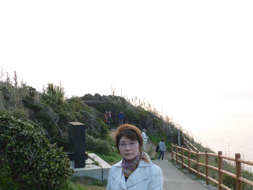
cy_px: 95
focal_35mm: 43
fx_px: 314
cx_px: 126
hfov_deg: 43.9
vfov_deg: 33.6
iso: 80
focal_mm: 4.1
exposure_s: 1/30
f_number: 3.3
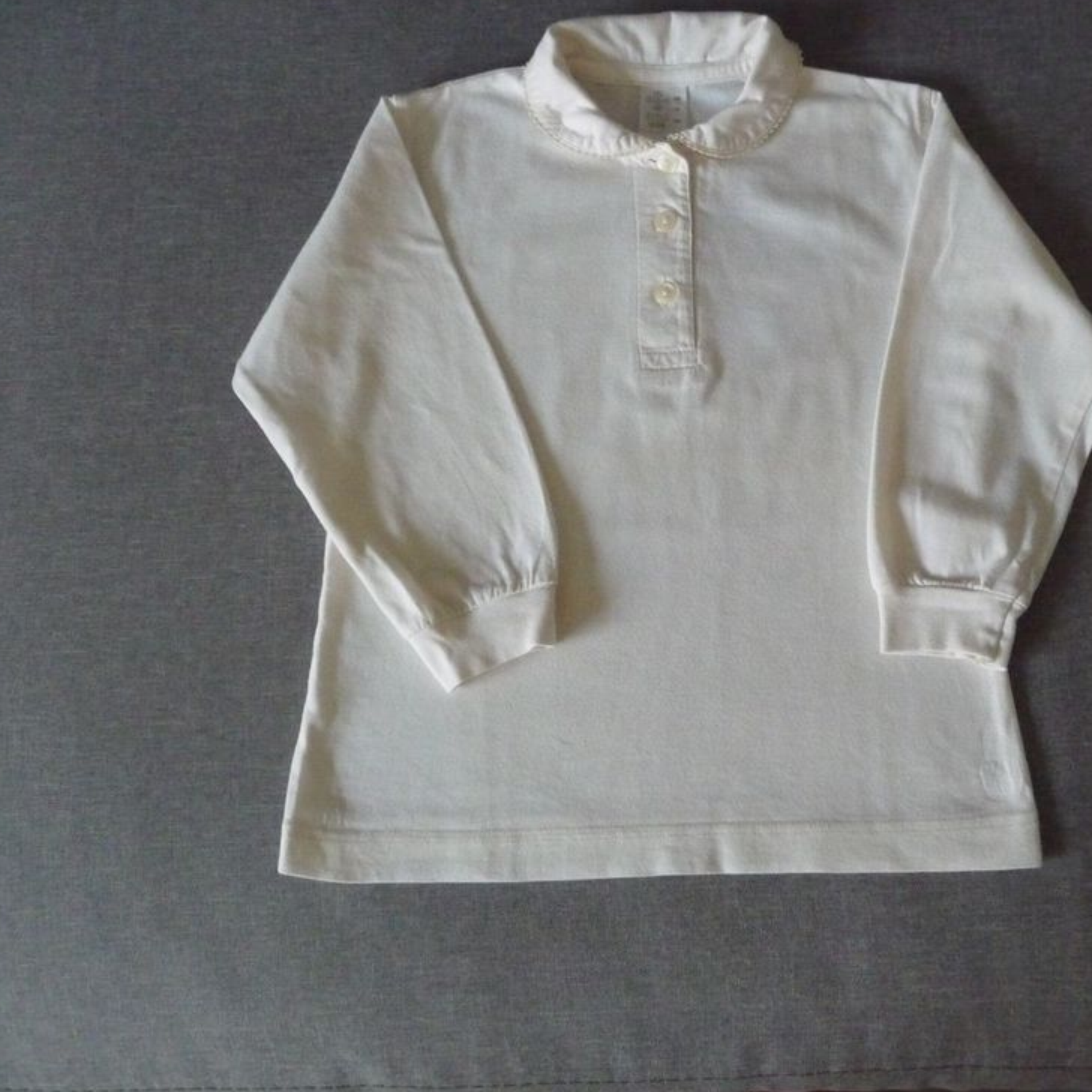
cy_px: 555
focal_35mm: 34
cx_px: 678
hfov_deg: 48.0
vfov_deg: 48.4
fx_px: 1213
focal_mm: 4.7
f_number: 3.3
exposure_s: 1/50
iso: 800
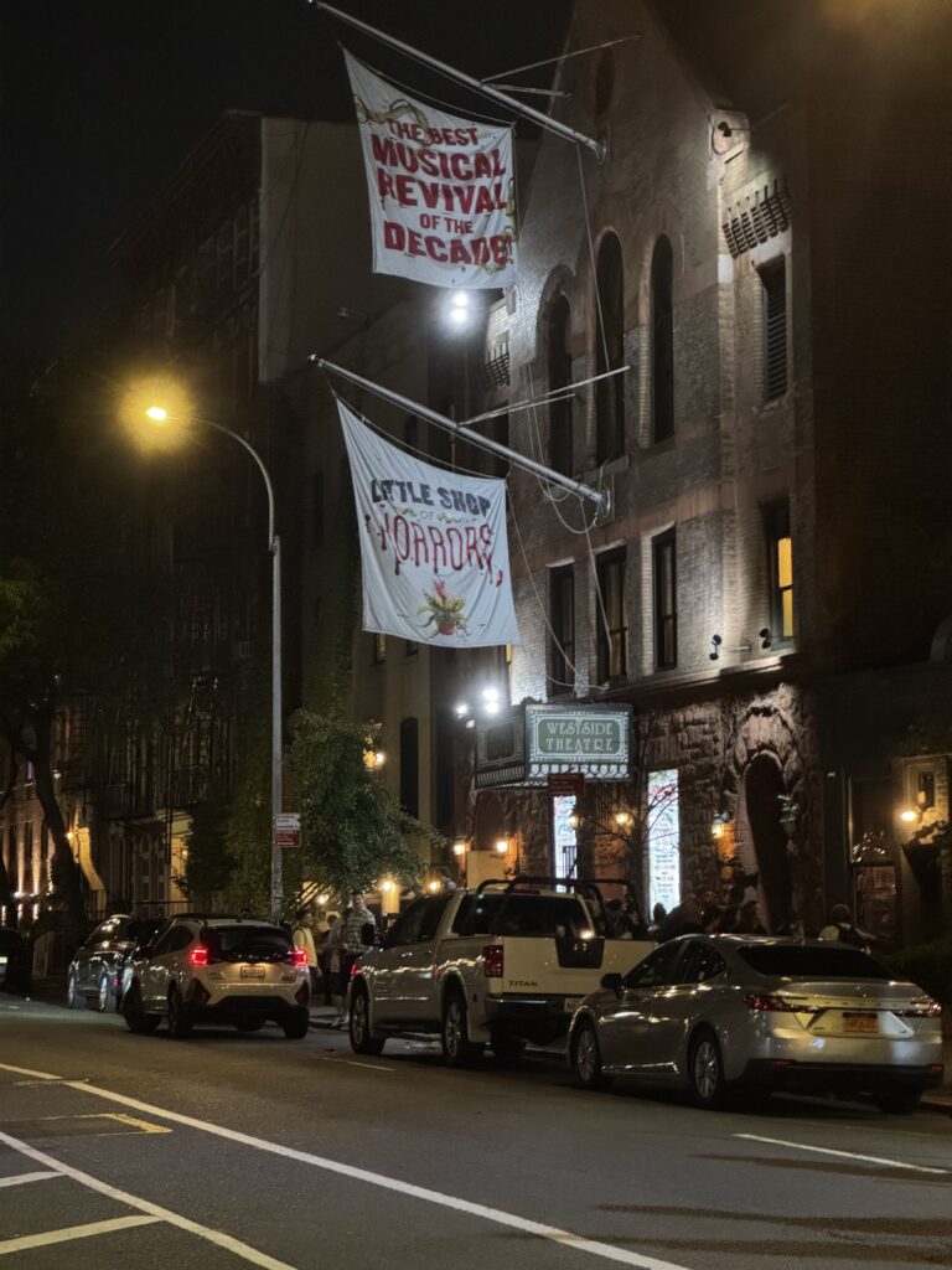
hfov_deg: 19.1
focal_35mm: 77
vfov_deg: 25.3
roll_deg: +0.2
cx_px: 476
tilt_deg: +5.9
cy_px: 635
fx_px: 2824
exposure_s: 1/30
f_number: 2.8
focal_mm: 9
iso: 1600
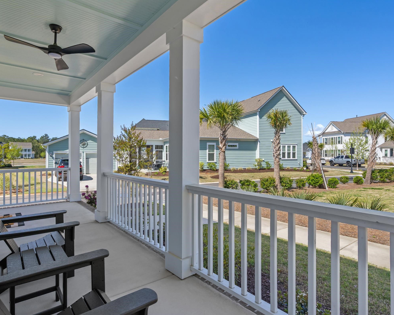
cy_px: 156
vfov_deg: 70.9
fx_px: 222
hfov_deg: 82.9
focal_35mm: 19
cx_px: 171
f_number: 8
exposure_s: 1/60
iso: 400
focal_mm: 16
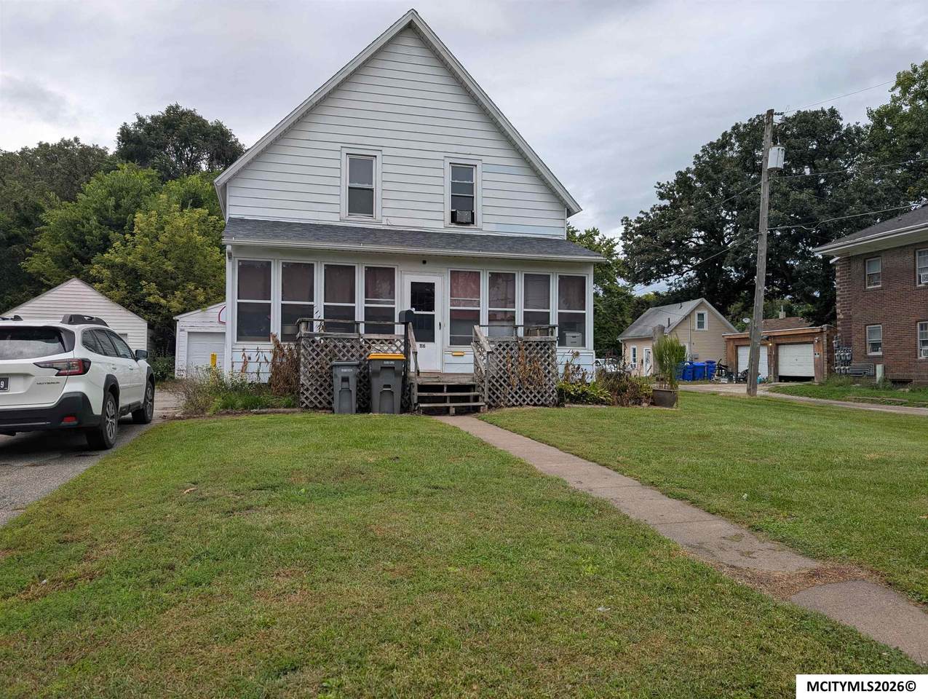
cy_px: 350
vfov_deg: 56.9
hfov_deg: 71.5
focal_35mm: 24
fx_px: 644
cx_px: 464
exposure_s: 1/682
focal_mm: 6.9
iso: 21
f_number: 1.68
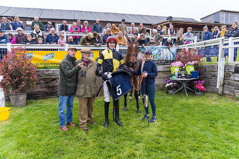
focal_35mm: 25
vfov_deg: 51.3
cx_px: 120
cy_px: 80
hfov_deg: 71.5
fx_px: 166
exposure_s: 1/400
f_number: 5
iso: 250
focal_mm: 25
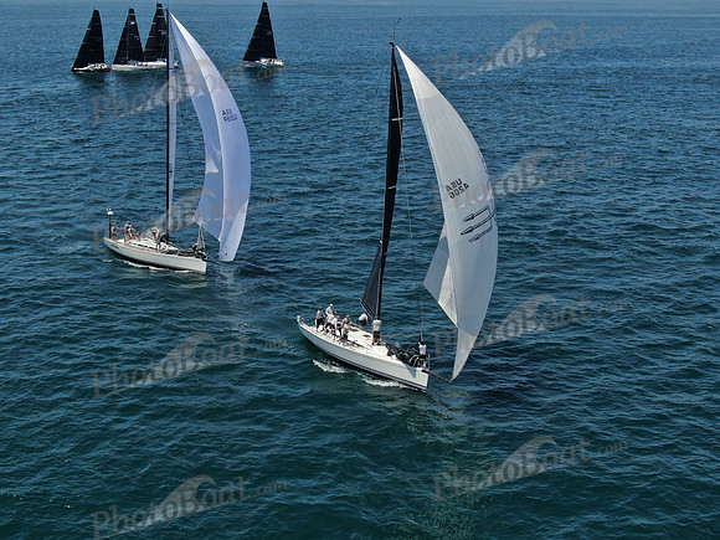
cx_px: 360
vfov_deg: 30.3
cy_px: 270
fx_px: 998
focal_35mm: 48
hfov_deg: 39.7
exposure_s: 1/1000
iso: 100
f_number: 3.8
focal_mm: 8.6
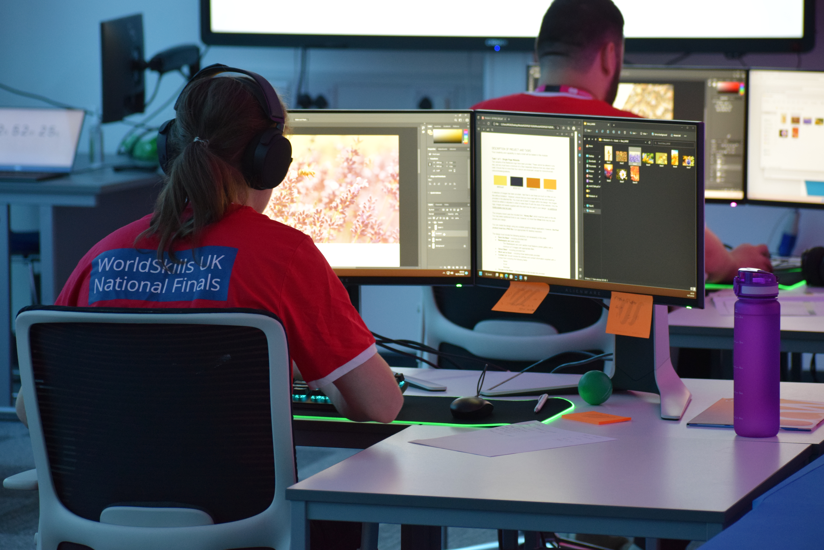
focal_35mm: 165
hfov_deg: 12.5
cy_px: 275
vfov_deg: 8.3
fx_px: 3776
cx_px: 412
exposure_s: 1/60
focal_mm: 110
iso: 1400
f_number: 4.8
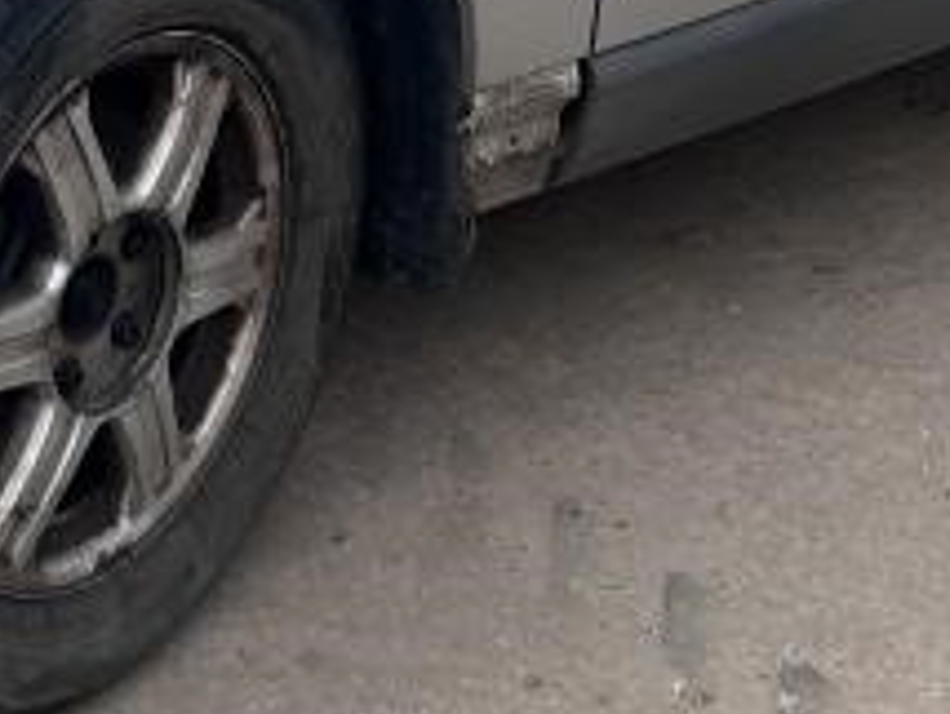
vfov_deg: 14.4
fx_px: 2665
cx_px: -4
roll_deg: -2.9
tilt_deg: -14.0
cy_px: -297
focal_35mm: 97
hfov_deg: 19.6
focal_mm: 5.7
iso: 50
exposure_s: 1/3356
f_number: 1.5
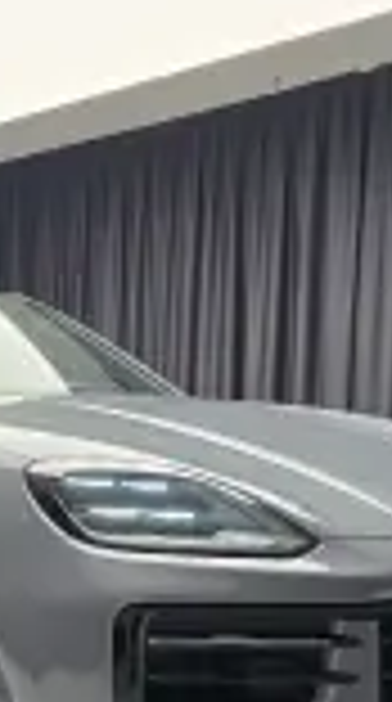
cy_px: 522
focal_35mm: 58
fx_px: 1079
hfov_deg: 19.8
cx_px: -32
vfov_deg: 35.3
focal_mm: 6.3
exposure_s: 1/180
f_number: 1.7
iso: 200
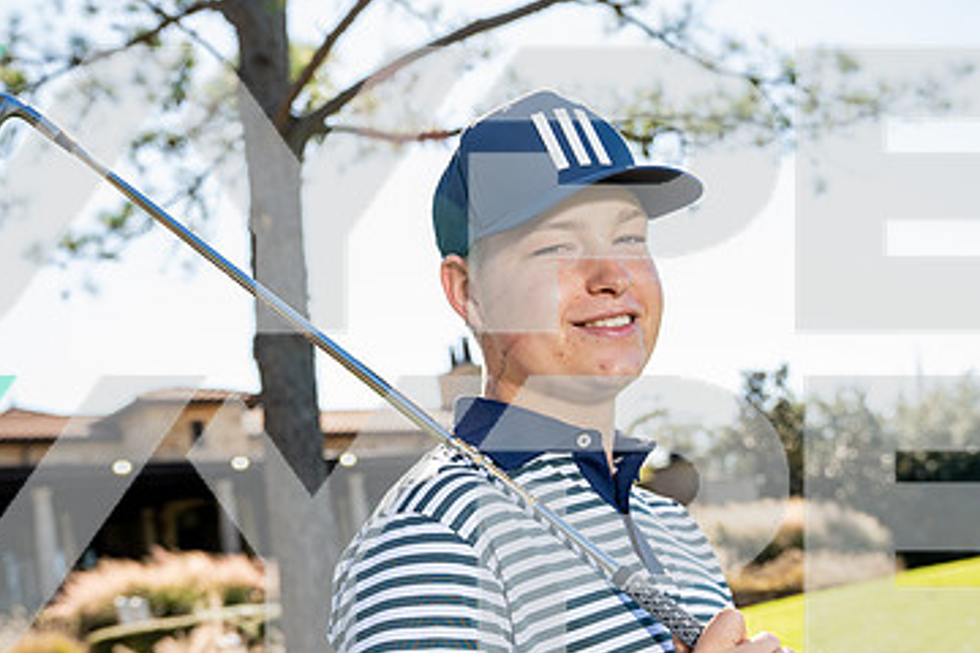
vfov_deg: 23.1
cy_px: 521
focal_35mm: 58
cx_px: 425
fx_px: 1579
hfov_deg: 34.4
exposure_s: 1/250
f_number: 4.5
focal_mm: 36
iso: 100
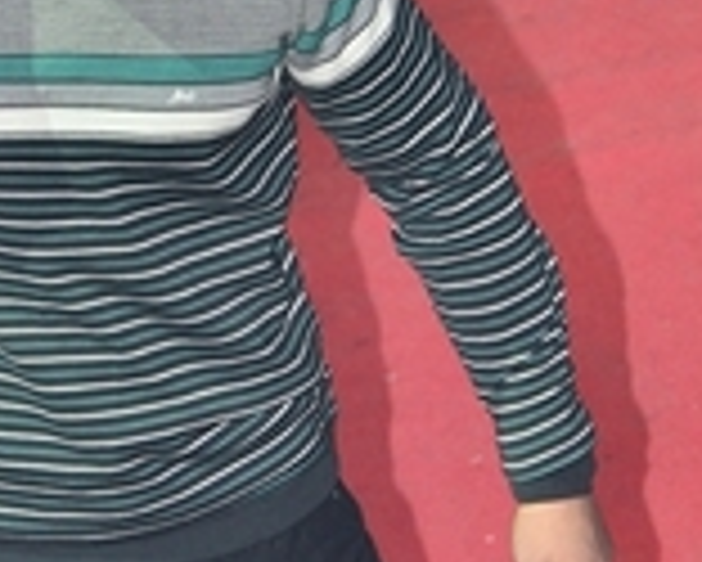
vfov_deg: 3.6
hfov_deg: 4.5
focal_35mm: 430
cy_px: 373
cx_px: 99
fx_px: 8939
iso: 800
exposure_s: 1/100
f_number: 6.3
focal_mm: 92
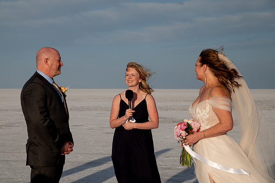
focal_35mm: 96
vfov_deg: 14.2
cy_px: 81
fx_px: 733
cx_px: 121
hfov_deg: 21.2
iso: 200
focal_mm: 86
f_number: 8
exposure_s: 1/800
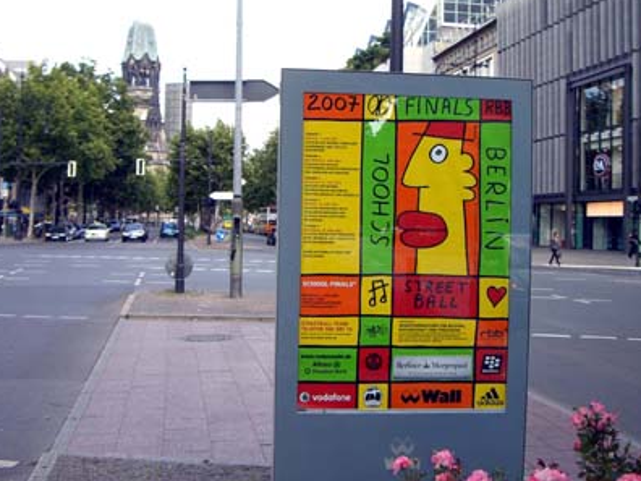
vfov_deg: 30.2
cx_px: 291
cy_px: 216
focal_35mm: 48
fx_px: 889
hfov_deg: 39.6
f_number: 2.7
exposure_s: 1/250
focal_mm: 6.2
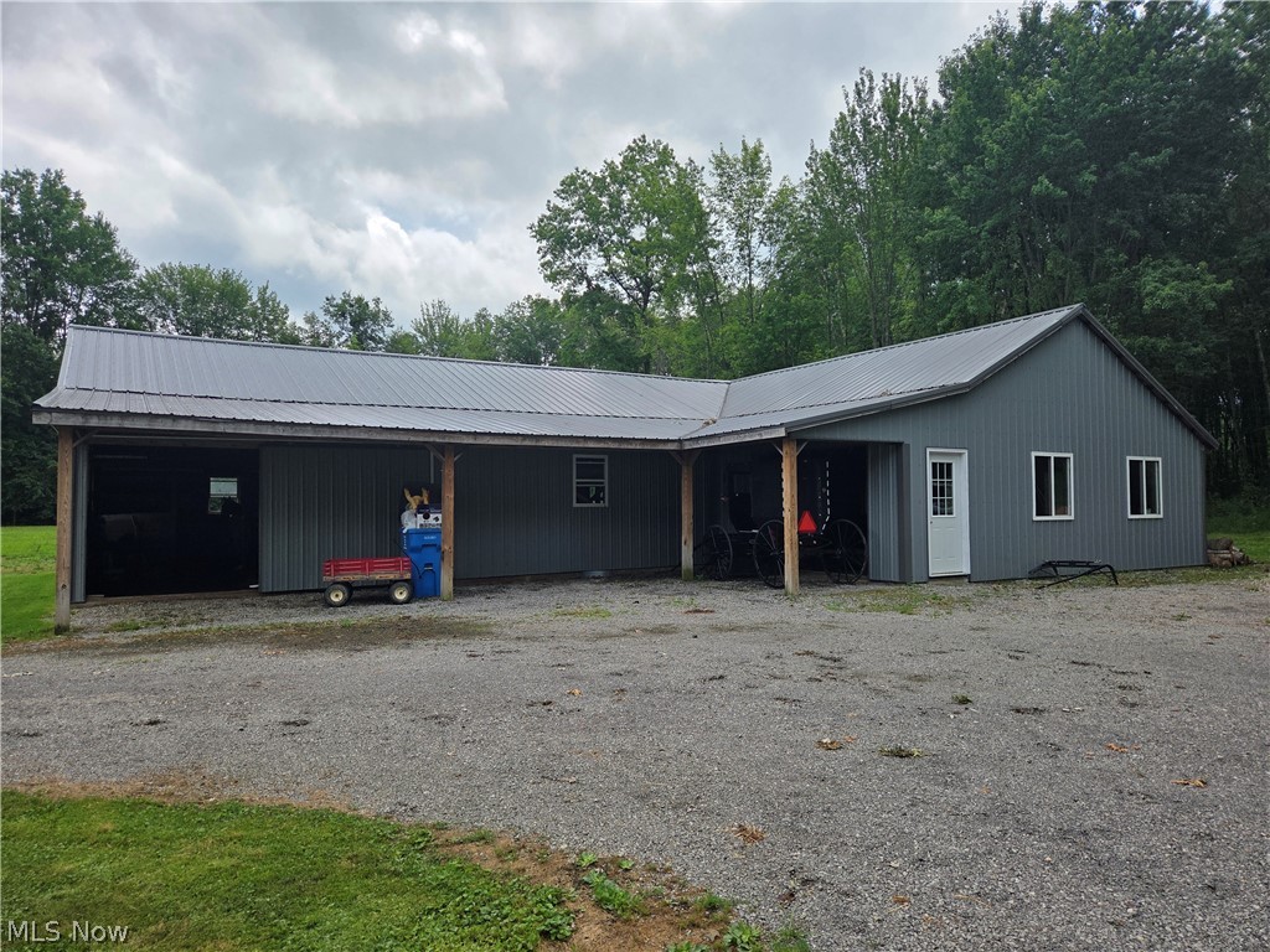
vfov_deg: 58.9
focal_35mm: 23
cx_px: 635
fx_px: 844
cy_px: 476
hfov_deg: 73.9
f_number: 1.8
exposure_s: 1/6839
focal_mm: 5.4
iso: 80
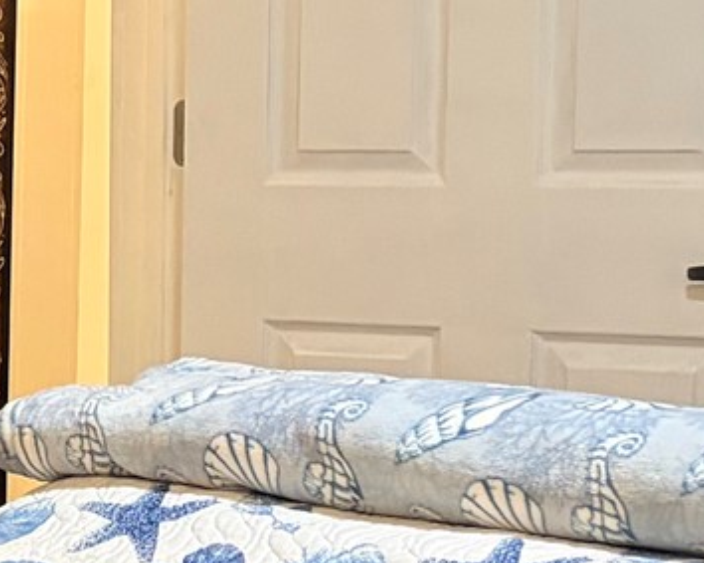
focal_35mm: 147
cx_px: -1068
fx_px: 3062
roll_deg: +1.9
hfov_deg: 10.8
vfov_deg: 10.5
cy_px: 348
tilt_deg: -6.0
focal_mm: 5.96
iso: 400
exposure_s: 1/40
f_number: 1.6
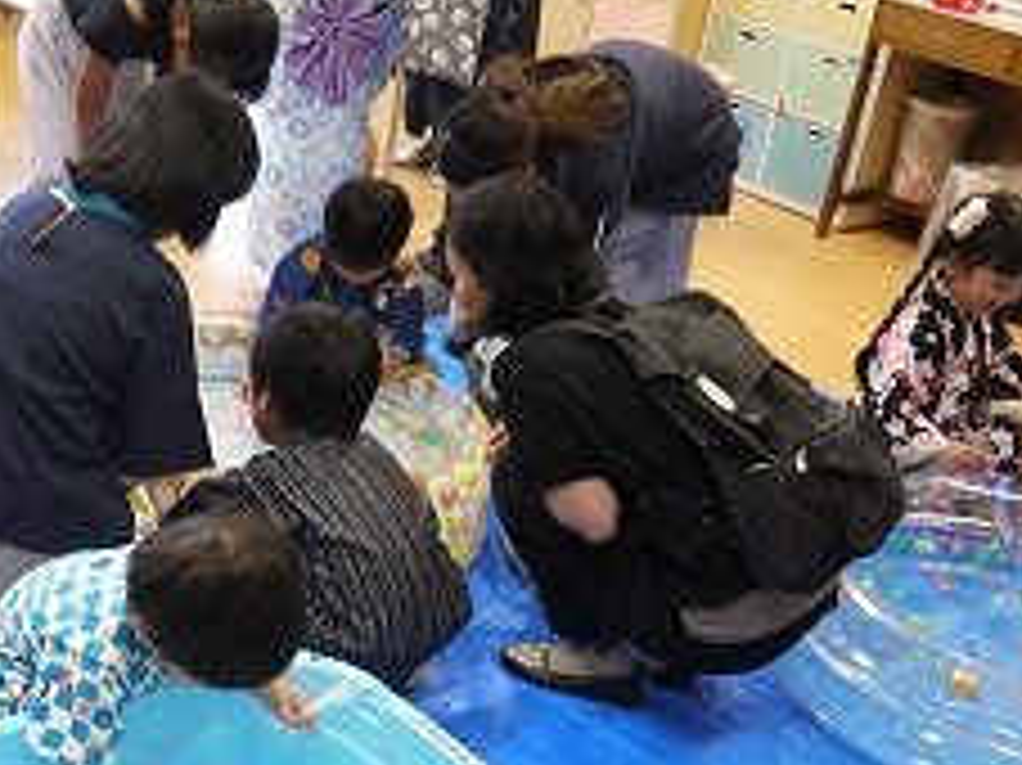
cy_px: 594
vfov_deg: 27.0
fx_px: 1564
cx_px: 302
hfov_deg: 35.6
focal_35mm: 53
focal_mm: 14
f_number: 3.5
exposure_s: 1/50
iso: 400
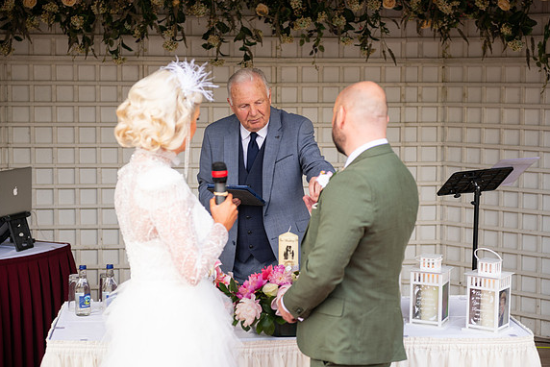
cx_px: 273
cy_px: 184
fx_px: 1085
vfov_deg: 19.2
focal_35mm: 71
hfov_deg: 28.4
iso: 100
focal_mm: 70
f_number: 3.5
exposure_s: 1/160
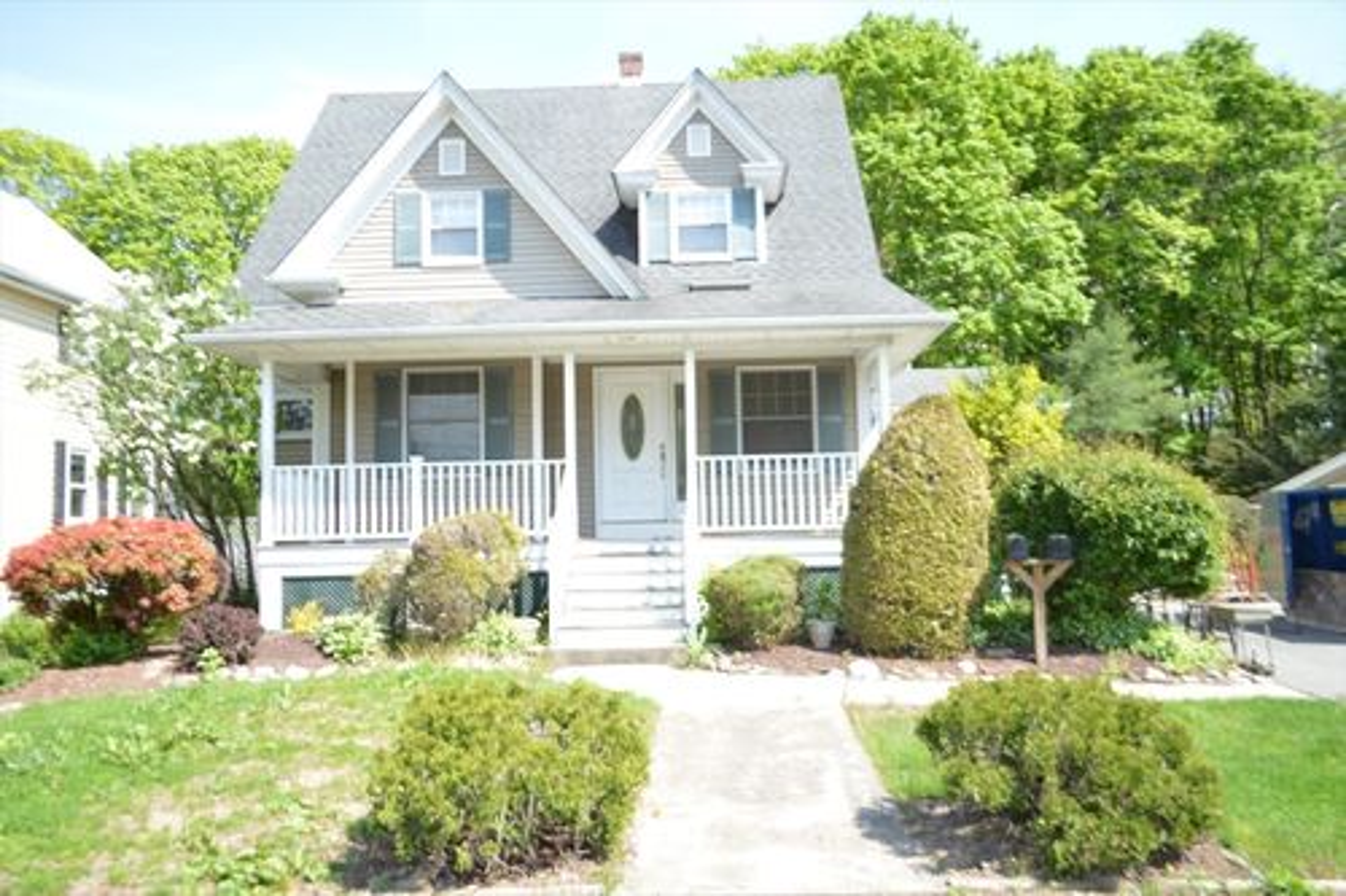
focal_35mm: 27
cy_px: 448
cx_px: 673
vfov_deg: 47.9
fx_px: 1009
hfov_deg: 67.4
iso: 100
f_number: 7.1
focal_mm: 18
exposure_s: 1/200
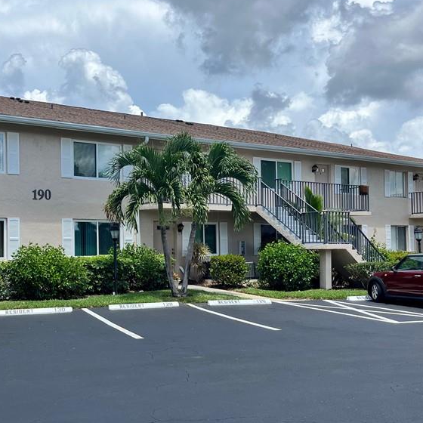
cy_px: 230
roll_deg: +1.5
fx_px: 581
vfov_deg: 40.0
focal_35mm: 42
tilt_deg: +1.4
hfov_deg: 39.7
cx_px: 149
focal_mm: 5.1
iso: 50
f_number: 1.6
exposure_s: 1/4854
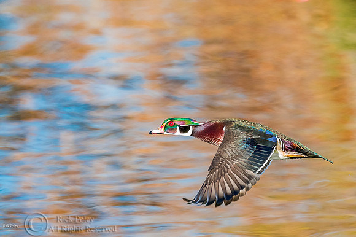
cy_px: 133
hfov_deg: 2.5
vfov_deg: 1.7
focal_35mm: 819
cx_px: 239
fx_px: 8095
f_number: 8
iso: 4000
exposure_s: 1/2500
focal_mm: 600
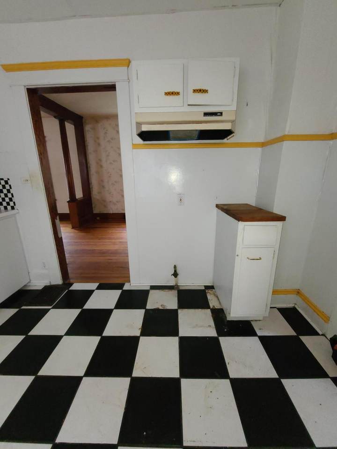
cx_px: 168
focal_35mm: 13
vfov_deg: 106.2
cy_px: 224
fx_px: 169
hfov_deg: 89.9
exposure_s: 1/60
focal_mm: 2.2
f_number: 2.2
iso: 400
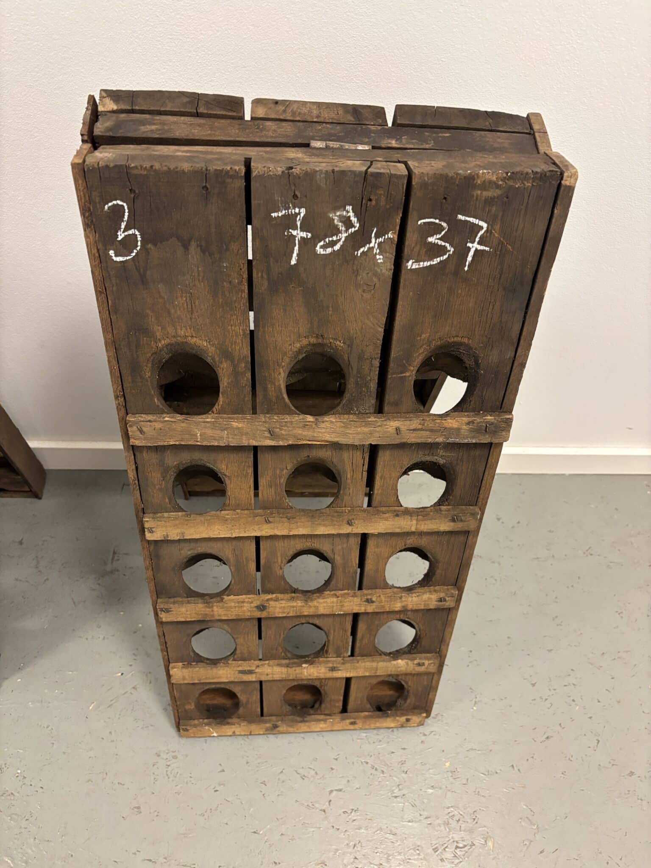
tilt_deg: -52.4
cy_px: 434
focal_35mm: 26
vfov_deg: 67.3
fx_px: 652
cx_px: 326
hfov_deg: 53.1
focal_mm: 5.96
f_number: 1.6
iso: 250
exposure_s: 1/50
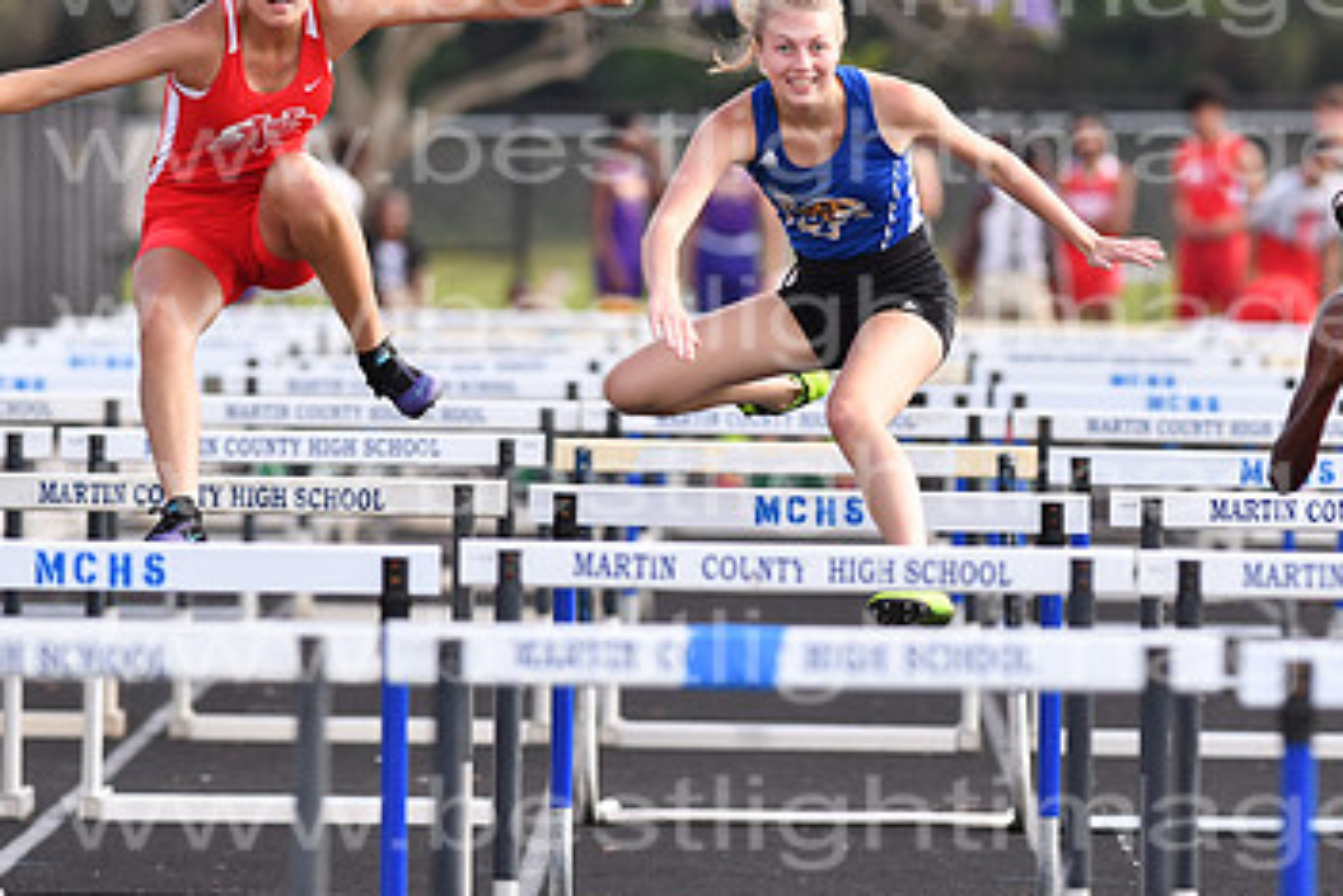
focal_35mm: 742
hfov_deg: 2.8
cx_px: 923
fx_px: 27691
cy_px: 406
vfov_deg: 1.9
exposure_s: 1/1000
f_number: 5.6
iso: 400
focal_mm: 300
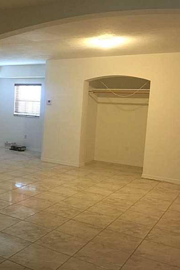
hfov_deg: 31.4
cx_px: 25
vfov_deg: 47.4
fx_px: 308
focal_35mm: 41
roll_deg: -3.0
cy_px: 136
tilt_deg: -5.0
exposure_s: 1/10
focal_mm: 4.15
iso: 125
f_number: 2.2
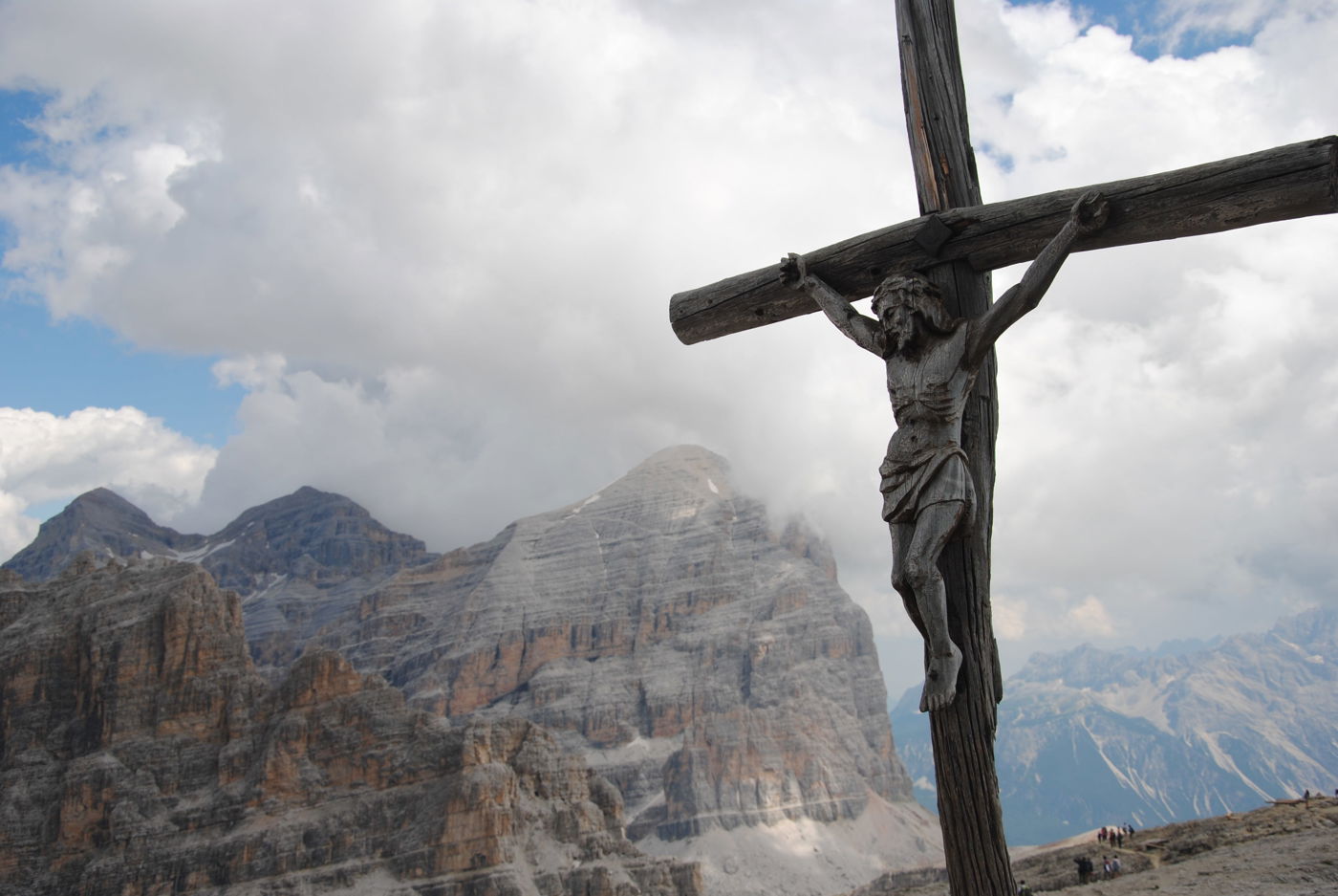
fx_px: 1563
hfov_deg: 46.4
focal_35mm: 42
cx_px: 669
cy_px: 448
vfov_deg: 32.0
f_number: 7.1
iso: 100
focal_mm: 28
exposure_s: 1/640
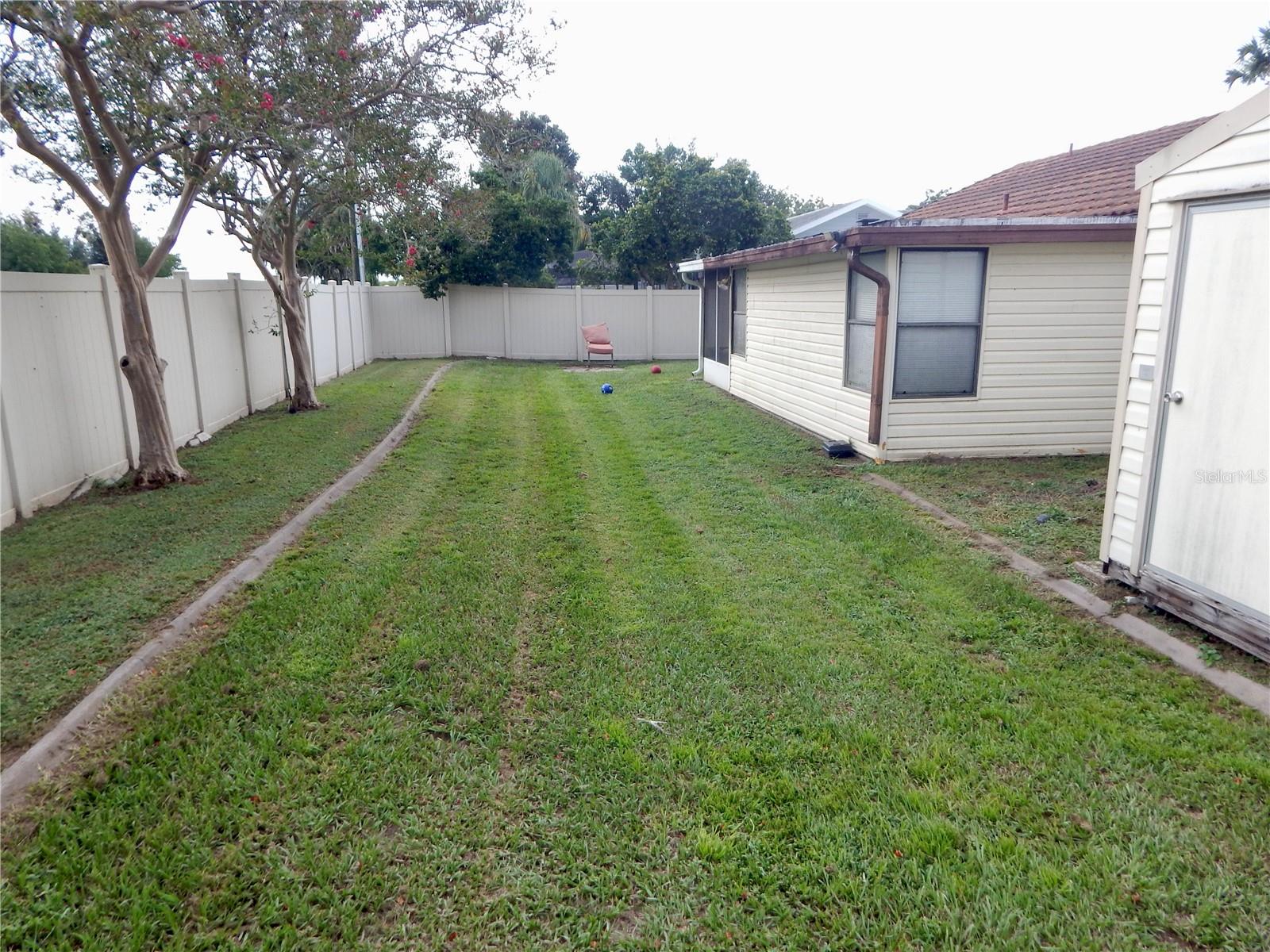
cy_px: 476
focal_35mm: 22
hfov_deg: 76.4
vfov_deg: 61.1
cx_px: 635
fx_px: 807
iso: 125
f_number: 3
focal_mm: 4
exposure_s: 1/125
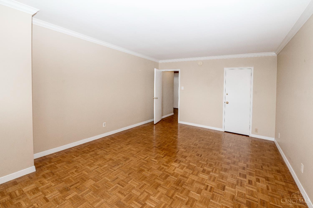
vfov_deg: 77.2
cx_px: 156
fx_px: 130
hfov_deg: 100.4
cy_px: 104
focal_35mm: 15
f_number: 8
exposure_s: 1/80
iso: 640
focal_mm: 15
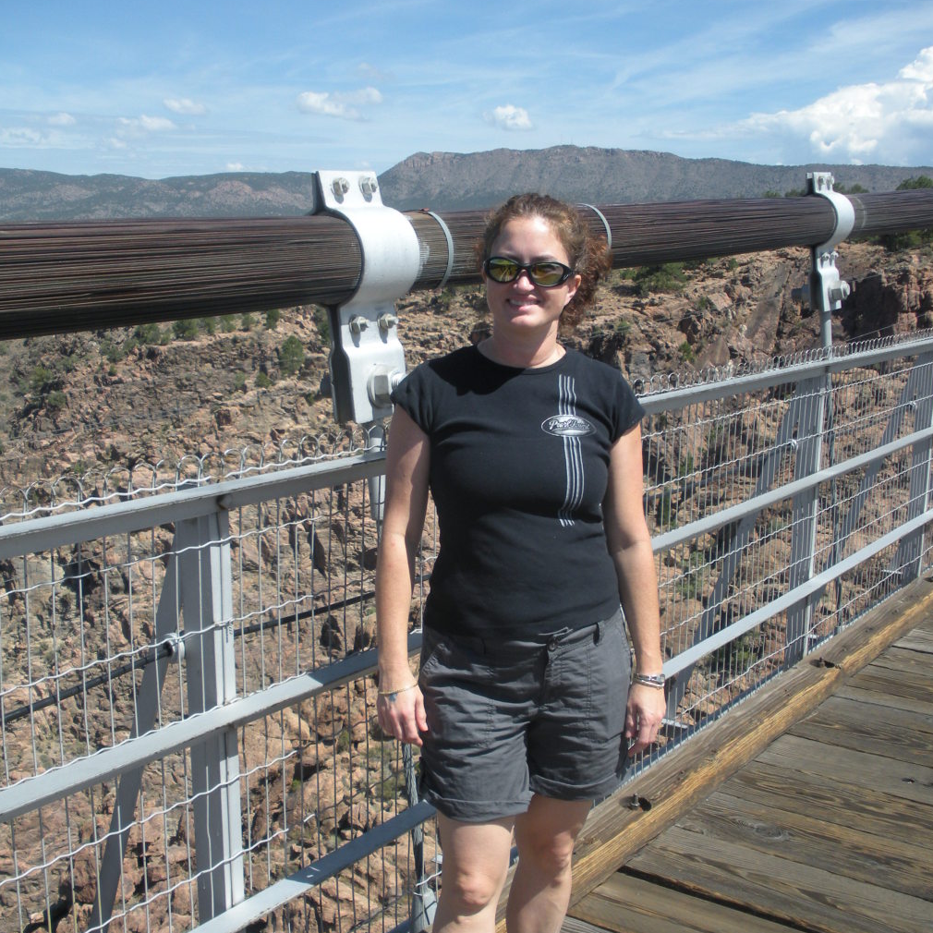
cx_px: 465
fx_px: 1311
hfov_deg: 39.2
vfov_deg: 39.0
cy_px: 557
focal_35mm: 43
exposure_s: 1/634
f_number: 3.5
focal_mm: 6.3
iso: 64
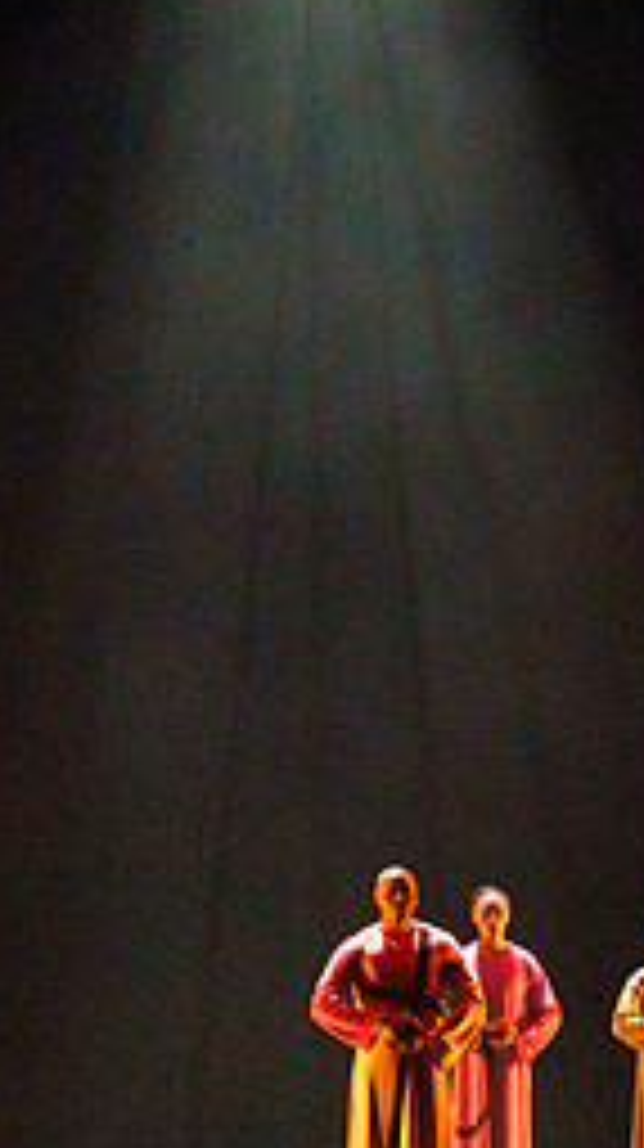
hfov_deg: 4.4
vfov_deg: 7.9
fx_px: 8307
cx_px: 369
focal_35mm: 273
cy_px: 416
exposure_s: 1/250
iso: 5000
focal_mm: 100
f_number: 5.6
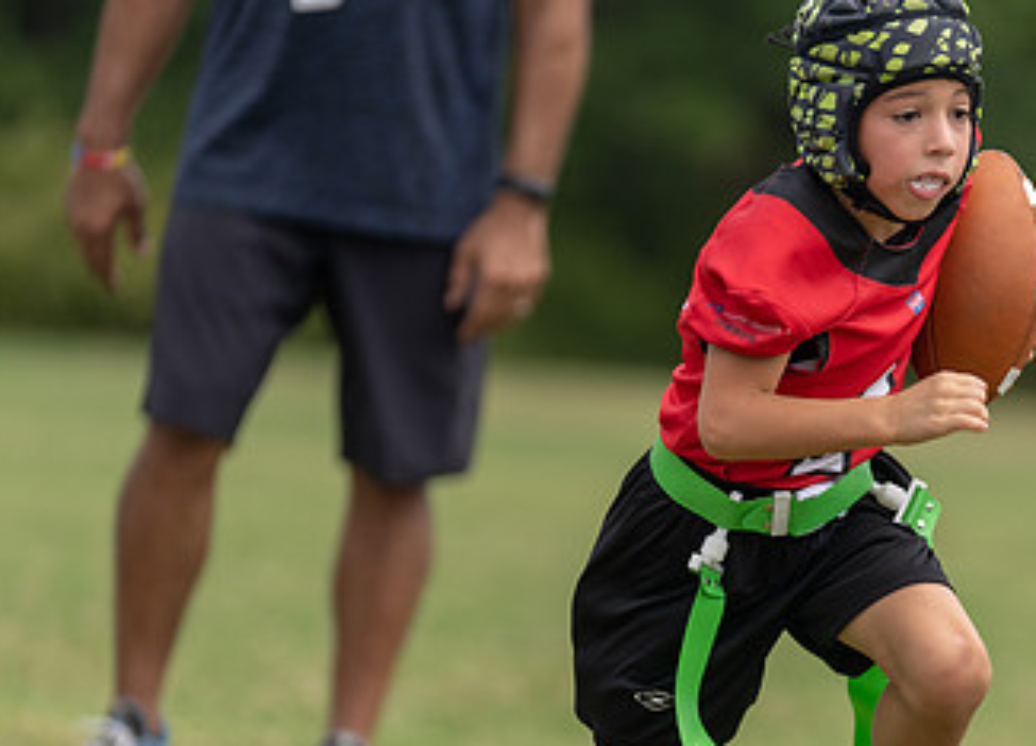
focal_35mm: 392
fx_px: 11565
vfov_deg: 3.7
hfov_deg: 5.1
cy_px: 511
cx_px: 736
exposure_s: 1/1250
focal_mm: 182
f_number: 2.8
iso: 100
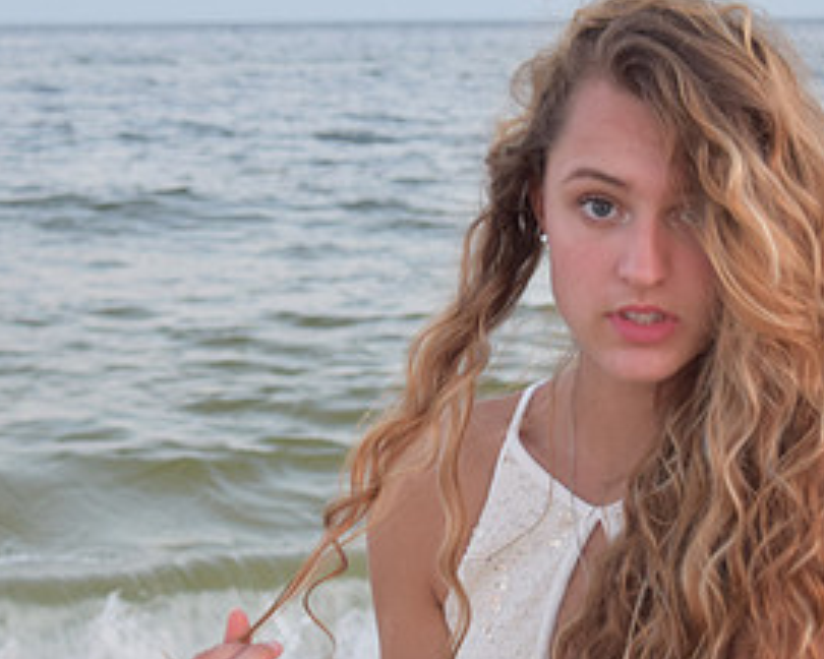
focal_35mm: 115
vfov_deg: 13.4
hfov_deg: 16.7
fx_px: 2805
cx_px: 363
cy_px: 355
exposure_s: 1/60
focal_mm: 38
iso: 500
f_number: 4.8
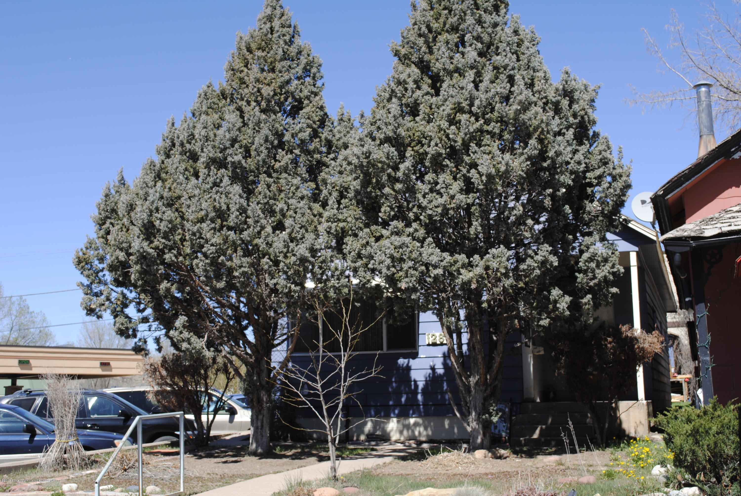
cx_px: 370
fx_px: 927
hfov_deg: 43.6
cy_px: 248
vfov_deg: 29.9
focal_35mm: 45
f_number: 7.1
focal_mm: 30
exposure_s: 1/200
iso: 100
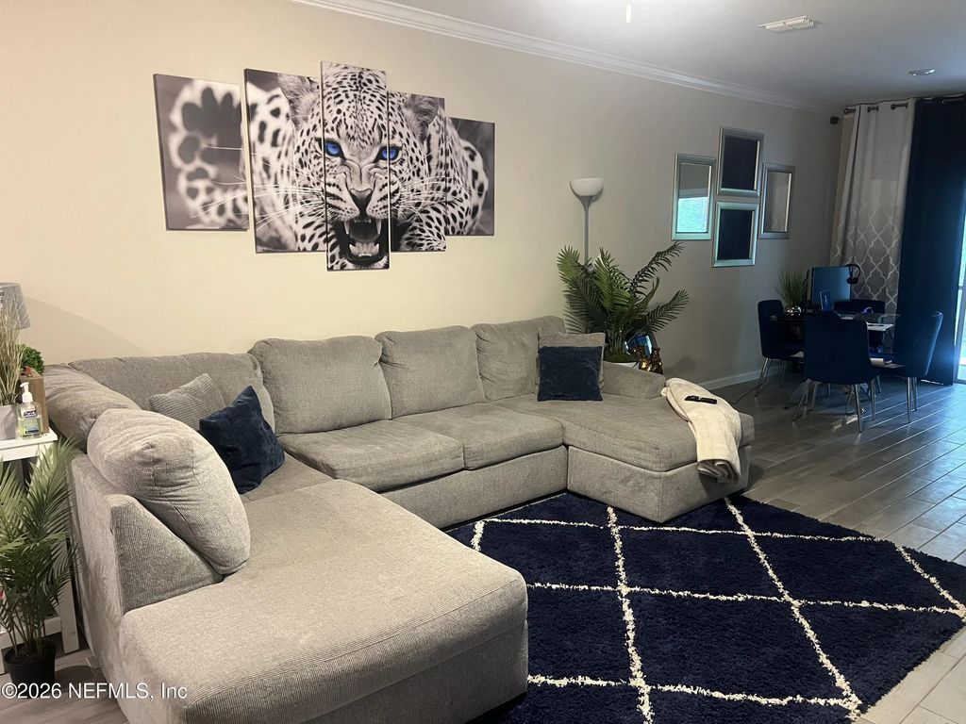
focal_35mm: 26
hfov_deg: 67.3
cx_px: 483
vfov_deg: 53.1
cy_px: 362
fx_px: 726
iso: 500
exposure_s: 1/60
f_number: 1.5
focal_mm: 5.7
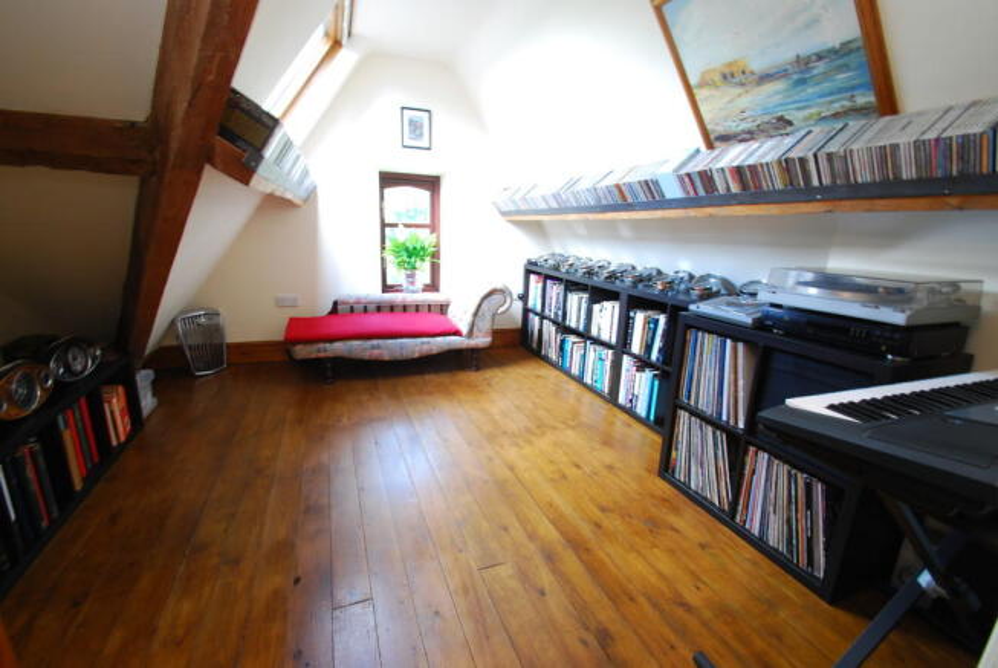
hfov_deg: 100.3
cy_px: 334
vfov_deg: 77.5
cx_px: 499
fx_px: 416
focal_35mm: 15
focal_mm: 10
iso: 200
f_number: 7.1
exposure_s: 1/5
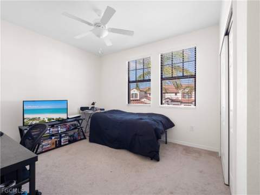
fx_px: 120
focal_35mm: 16
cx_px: 130
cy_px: 98
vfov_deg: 78.1
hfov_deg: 94.5
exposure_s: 1/3
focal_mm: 8
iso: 200
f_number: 7.1
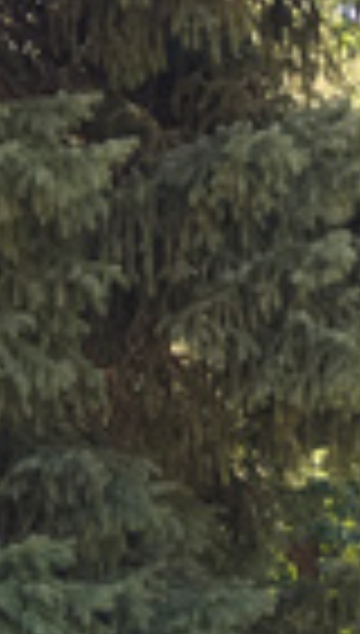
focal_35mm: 143
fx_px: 2411
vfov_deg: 13.7
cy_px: 1070
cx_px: -58
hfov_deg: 8.5
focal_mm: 4.15
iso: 32
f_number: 2.2
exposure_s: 1/120
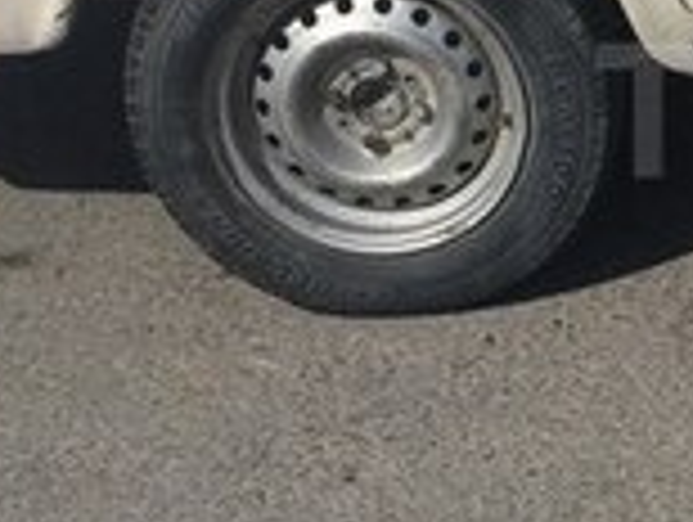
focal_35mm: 124
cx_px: 1058
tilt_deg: -26.4
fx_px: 2486
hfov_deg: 14.7
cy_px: 110
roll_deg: -2.7
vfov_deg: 11.9
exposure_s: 1/5650
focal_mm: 4.15
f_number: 2.2
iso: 32
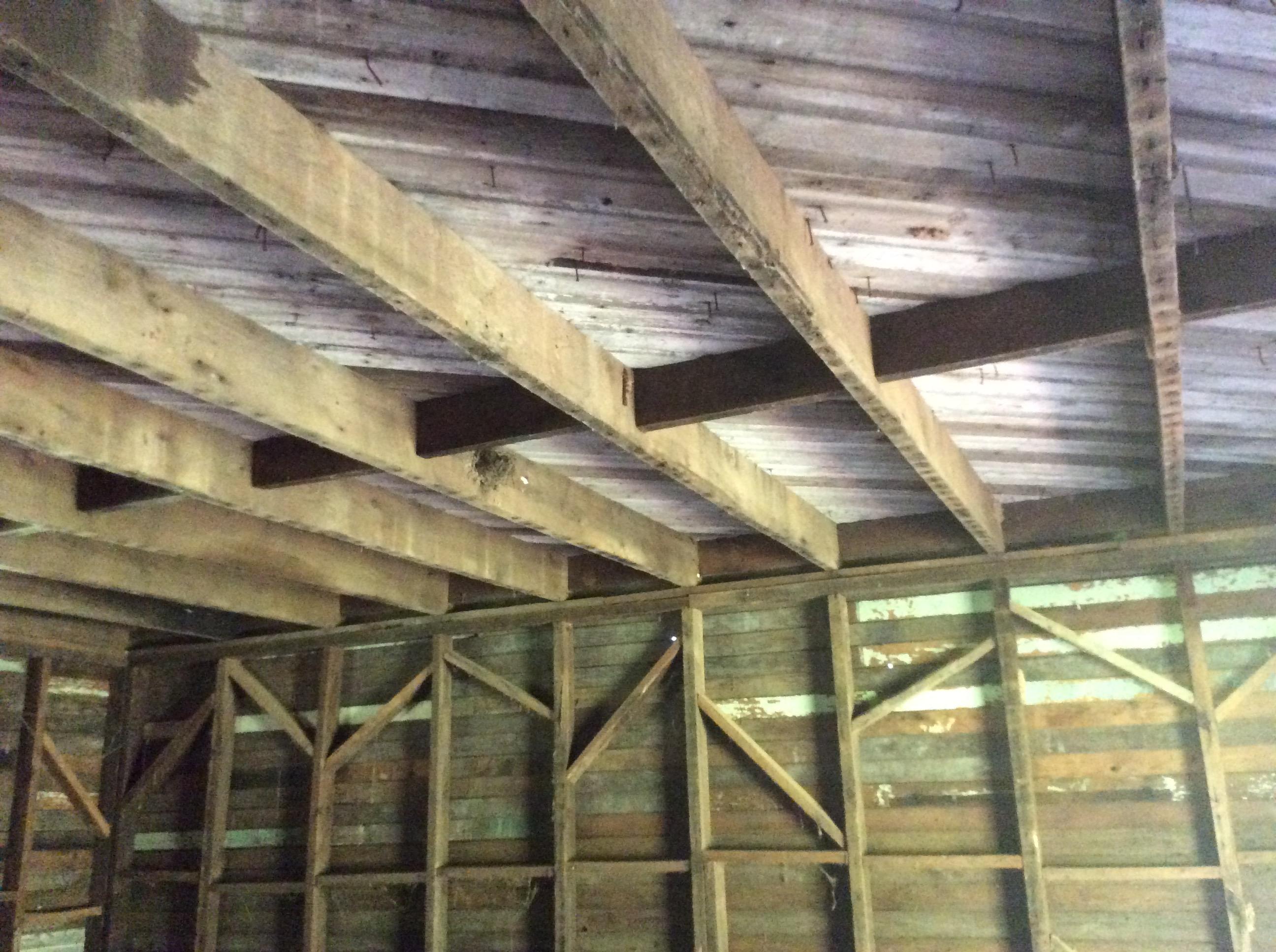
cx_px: 638
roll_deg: +1.5
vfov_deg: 44.1
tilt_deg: +14.9
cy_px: 476
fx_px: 1178
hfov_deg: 56.9
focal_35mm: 32
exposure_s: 1/15
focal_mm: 3.3
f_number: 2.4
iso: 500
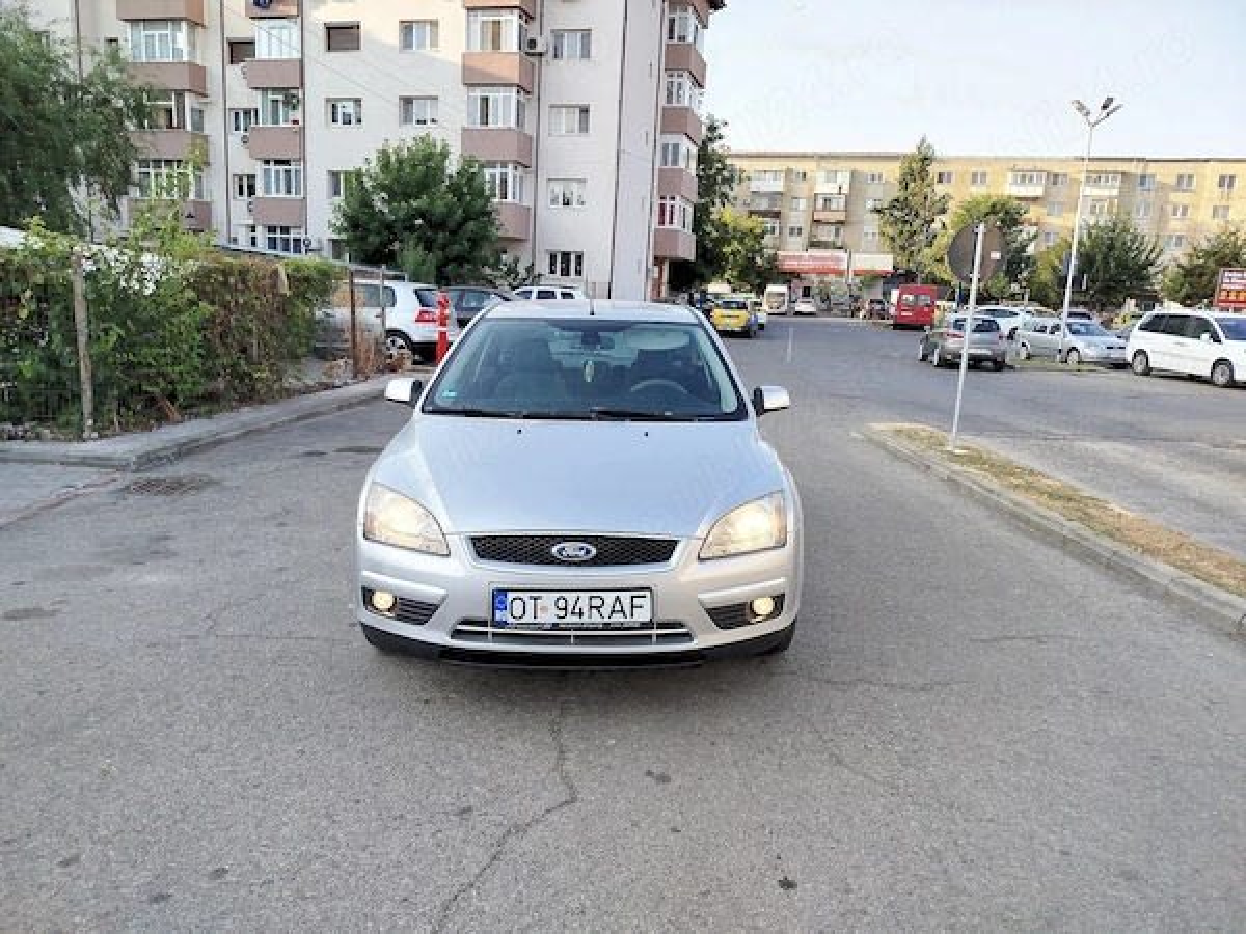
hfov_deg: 71.6
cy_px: 467
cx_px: 623
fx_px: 864
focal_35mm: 24
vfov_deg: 56.8
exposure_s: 1/401
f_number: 1.7
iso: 50
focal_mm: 5.31
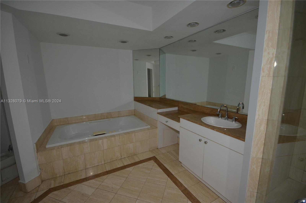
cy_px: 102
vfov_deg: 77.0
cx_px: 153
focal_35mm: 15
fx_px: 127
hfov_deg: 100.5
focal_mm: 10
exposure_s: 1/60
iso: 800
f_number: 4
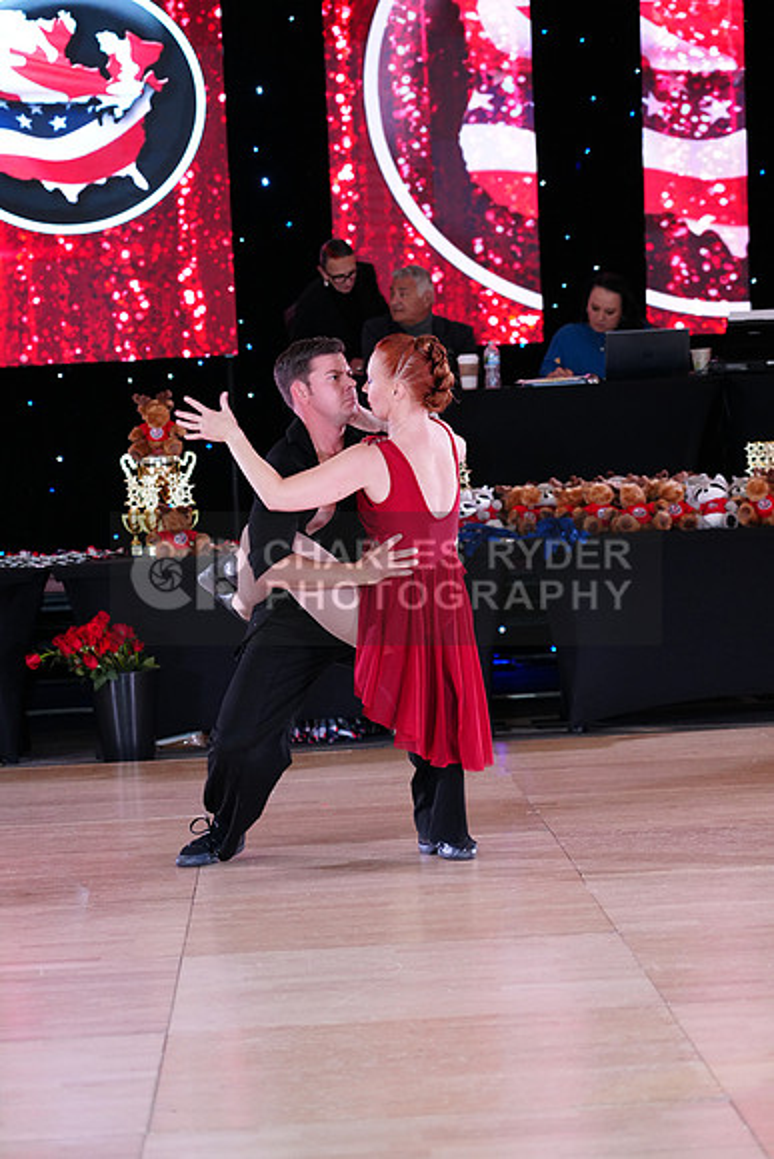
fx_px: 3384
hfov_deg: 13.0
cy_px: 580
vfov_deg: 19.5
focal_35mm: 105
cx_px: 387
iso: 2500
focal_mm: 105
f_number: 4
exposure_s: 1/250
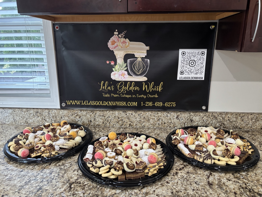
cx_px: 131
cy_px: 98
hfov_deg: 67.3
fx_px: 197
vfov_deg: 53.1
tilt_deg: -15.7
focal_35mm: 26
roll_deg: +0.3
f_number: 1.6
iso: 400
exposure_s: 1/60
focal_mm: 5.96
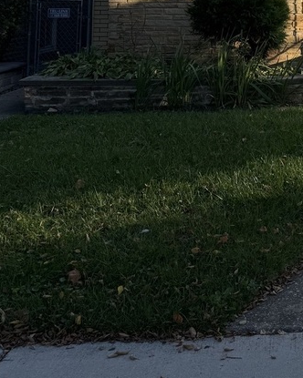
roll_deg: -1.2
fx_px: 684
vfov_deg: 28.1
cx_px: 334
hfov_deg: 23.4
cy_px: -43
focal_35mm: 61
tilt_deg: +2.6
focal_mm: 6.76
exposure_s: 1/2445
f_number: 1.78
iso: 80
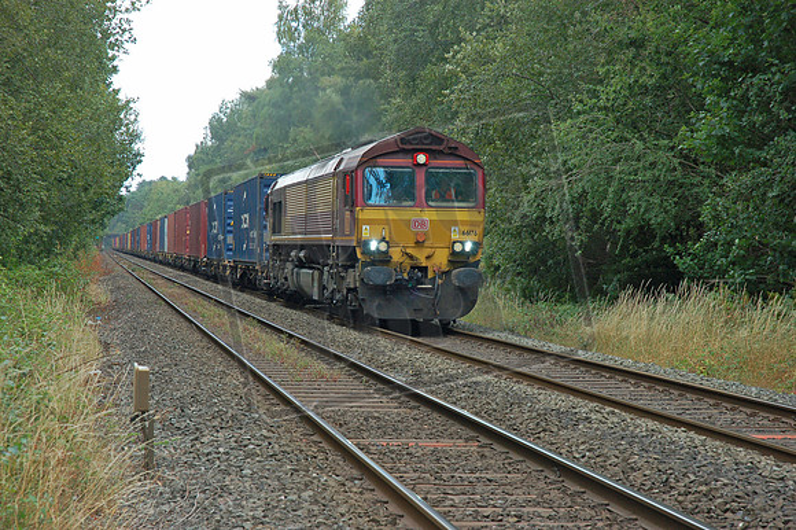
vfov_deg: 14.7
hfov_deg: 21.9
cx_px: 398
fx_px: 2055
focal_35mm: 93
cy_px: 265
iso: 400
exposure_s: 1/400
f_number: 5
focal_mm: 62
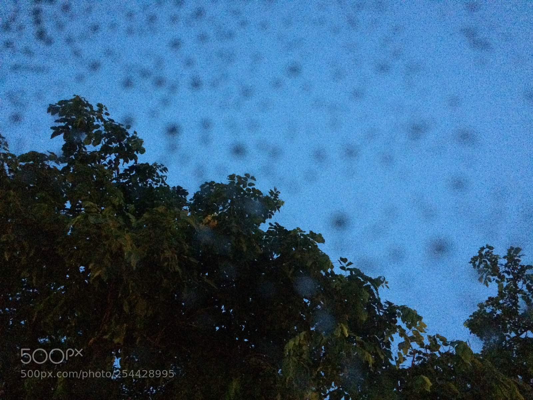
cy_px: 200
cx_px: 266
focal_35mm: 29
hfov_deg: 61.7
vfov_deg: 48.2
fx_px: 447
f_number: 2.2
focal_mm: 4.15
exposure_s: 1/17
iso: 1250
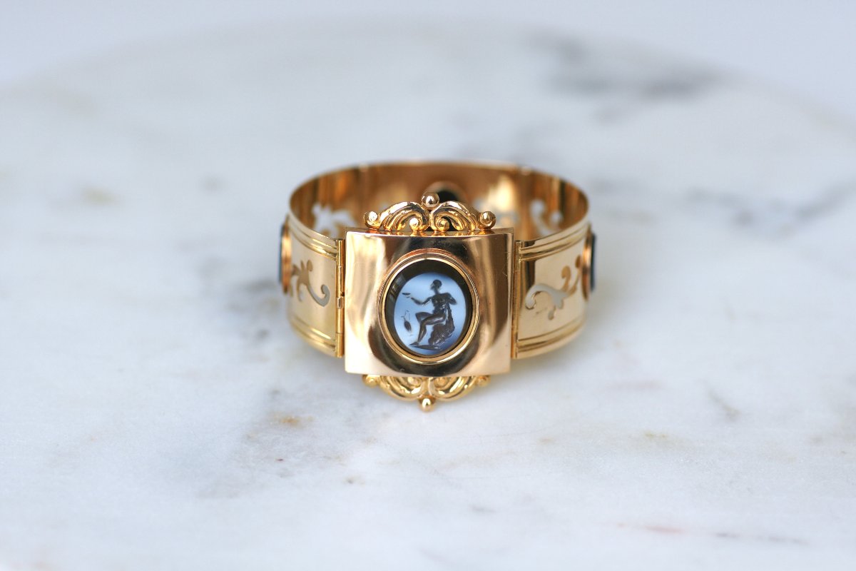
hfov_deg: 19.5
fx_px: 2496
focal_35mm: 105
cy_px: 286
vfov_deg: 13.0
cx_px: 428
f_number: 3.2
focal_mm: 70
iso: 200
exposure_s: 1/125
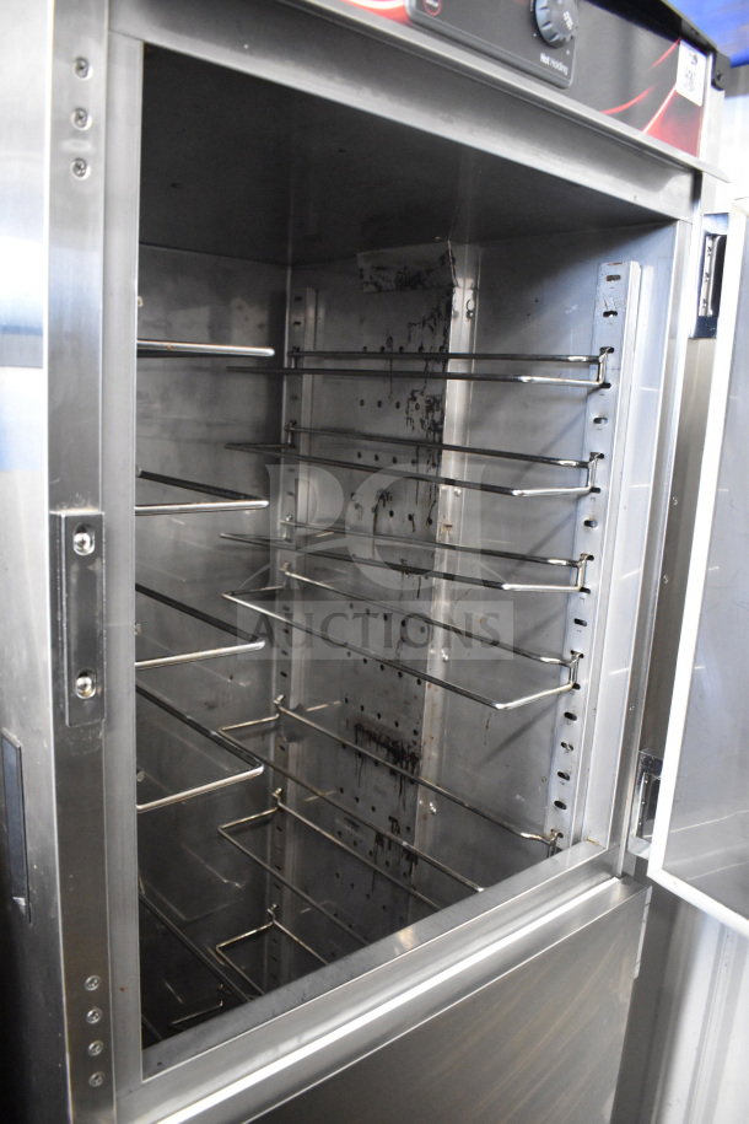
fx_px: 843
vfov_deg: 67.4
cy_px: 562
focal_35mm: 27
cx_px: 374
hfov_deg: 47.9
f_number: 4
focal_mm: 18
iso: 6400
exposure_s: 1/60
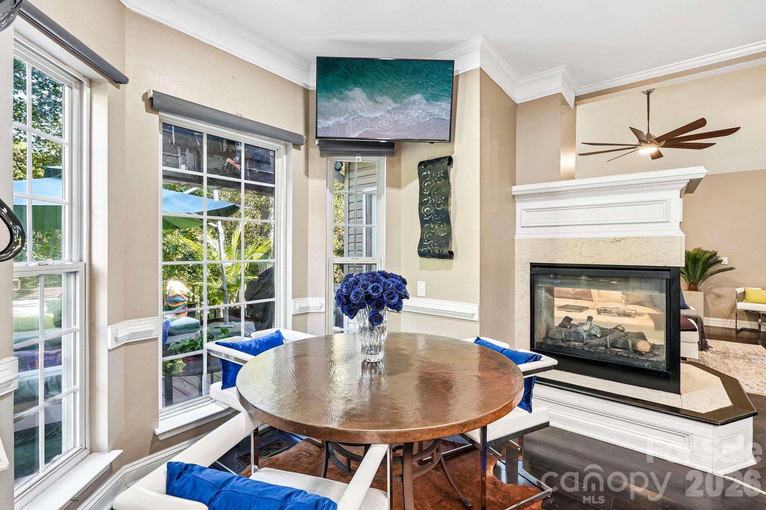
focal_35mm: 17
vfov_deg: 70.4
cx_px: 383
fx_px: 362
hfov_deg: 93.3
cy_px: 255
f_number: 8
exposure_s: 1/5
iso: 400
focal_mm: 17
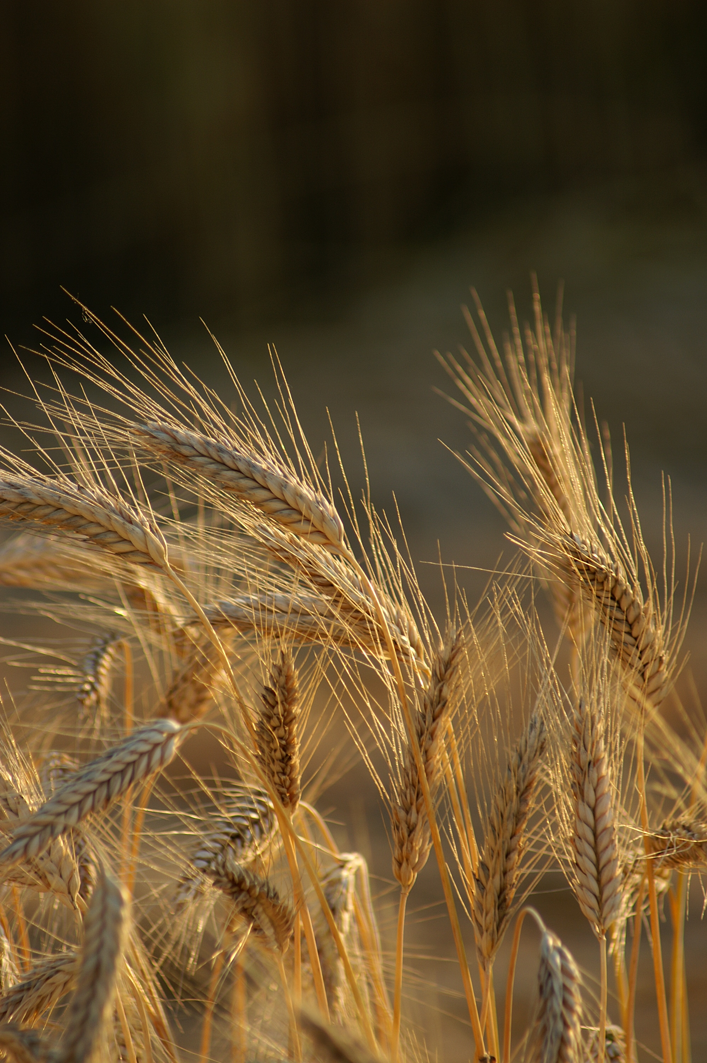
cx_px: 354
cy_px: 532
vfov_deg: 4.6
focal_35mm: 450
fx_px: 13280
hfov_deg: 3.0
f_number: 6.7
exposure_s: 1/125
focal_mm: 300
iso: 100
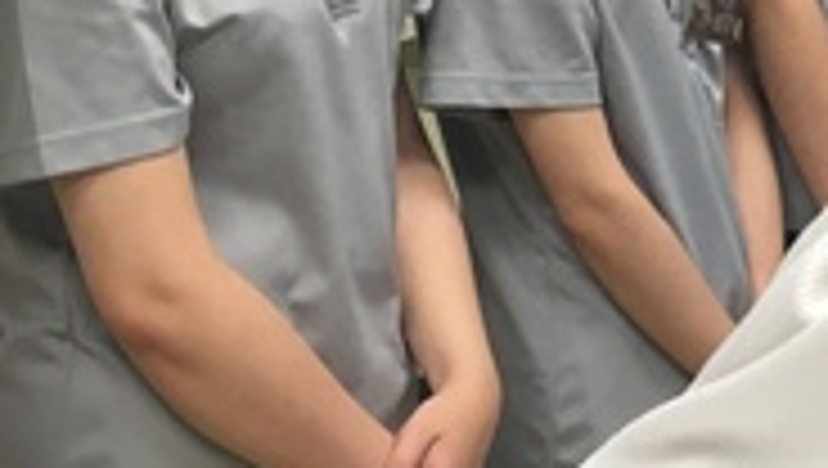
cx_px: 819
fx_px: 2638
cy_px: -317
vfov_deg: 9.7
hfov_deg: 17.4
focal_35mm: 120
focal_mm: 4.15
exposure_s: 1/33
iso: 80
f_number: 2.2
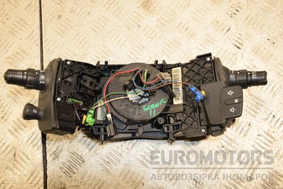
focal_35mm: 38
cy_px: 94
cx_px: 142
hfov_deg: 51.3
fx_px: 295
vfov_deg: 35.5
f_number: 5.6
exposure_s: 1/200
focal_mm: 25
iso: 800
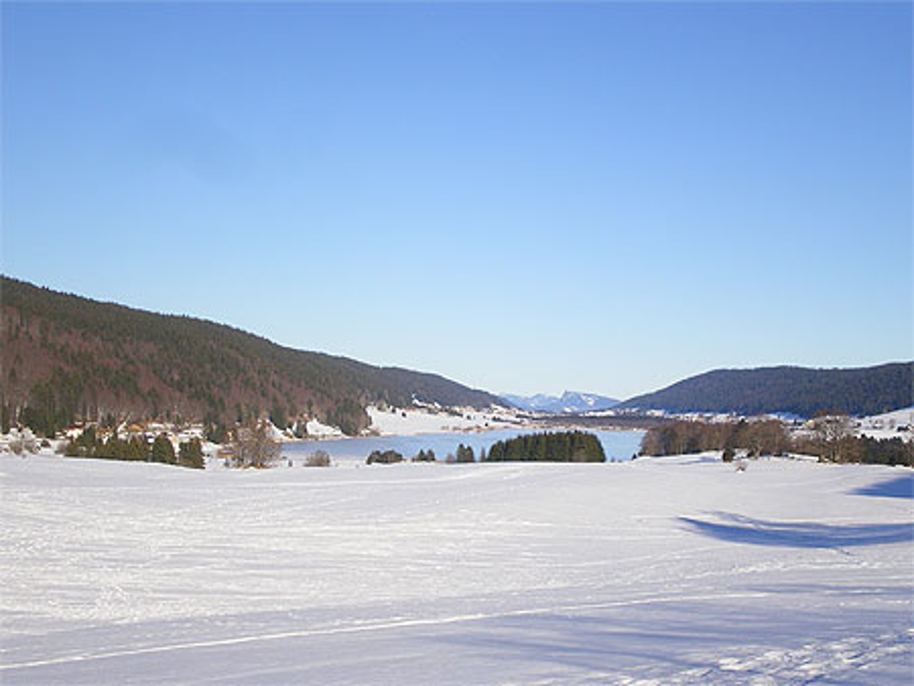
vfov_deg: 24.8
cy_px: 343
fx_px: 1559
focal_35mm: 59
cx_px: 457
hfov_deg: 32.7
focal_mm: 10.3
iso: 50
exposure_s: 1/320
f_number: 5.9
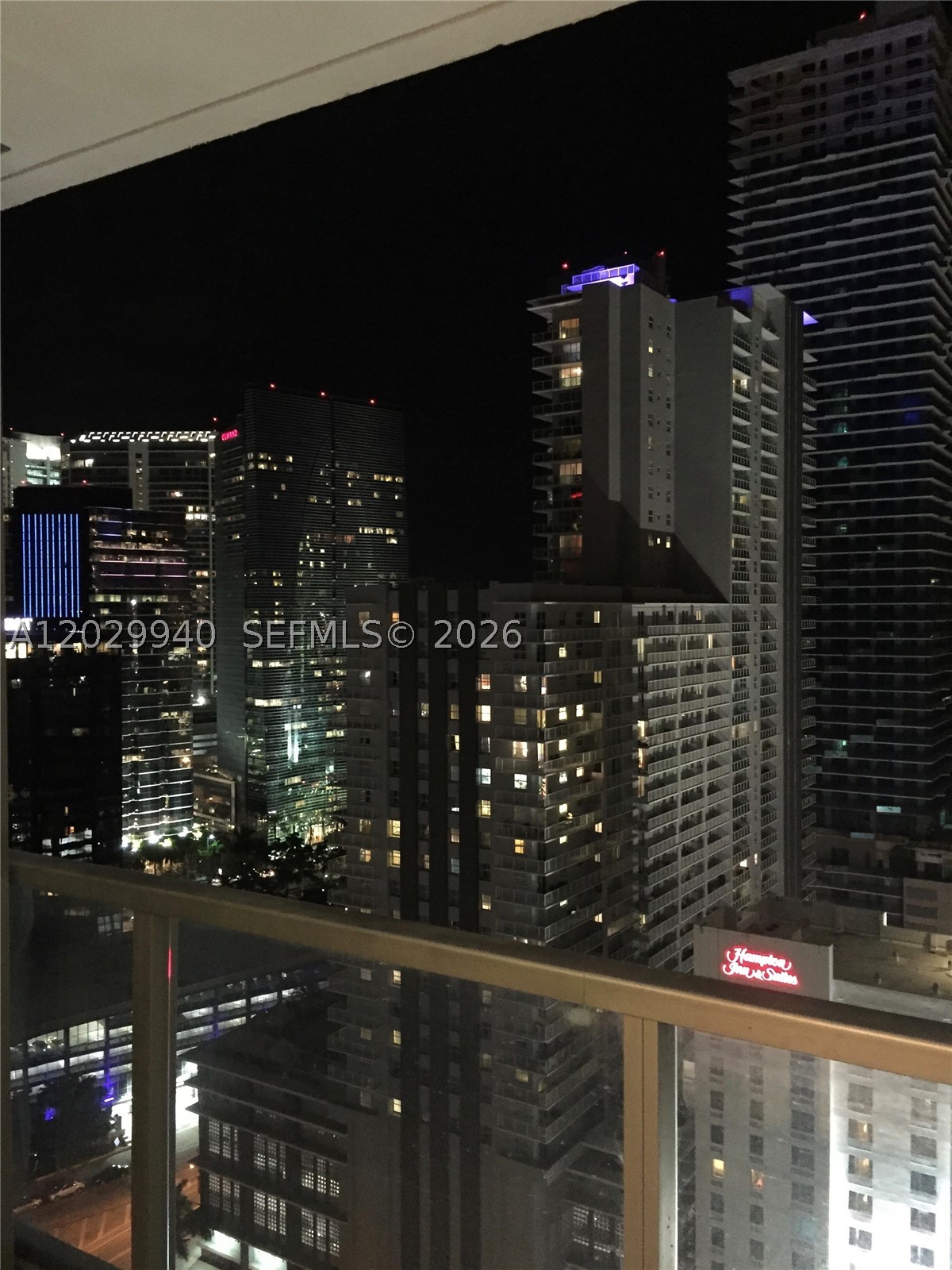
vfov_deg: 61.7
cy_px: 635
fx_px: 1063
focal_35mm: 29
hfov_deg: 48.2
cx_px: 476
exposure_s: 1/15
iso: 800
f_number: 2.2
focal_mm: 4.15
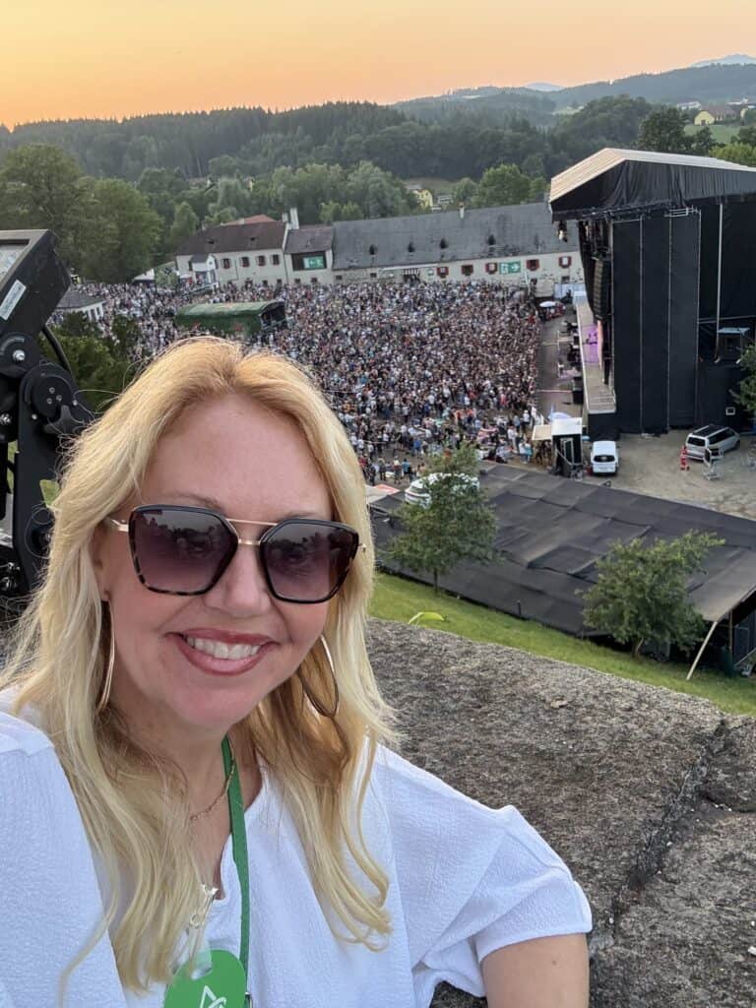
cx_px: 378
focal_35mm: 23
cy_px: 504
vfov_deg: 73.9
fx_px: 670
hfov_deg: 58.9
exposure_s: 1/60
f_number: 1.9
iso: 80
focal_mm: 2.69
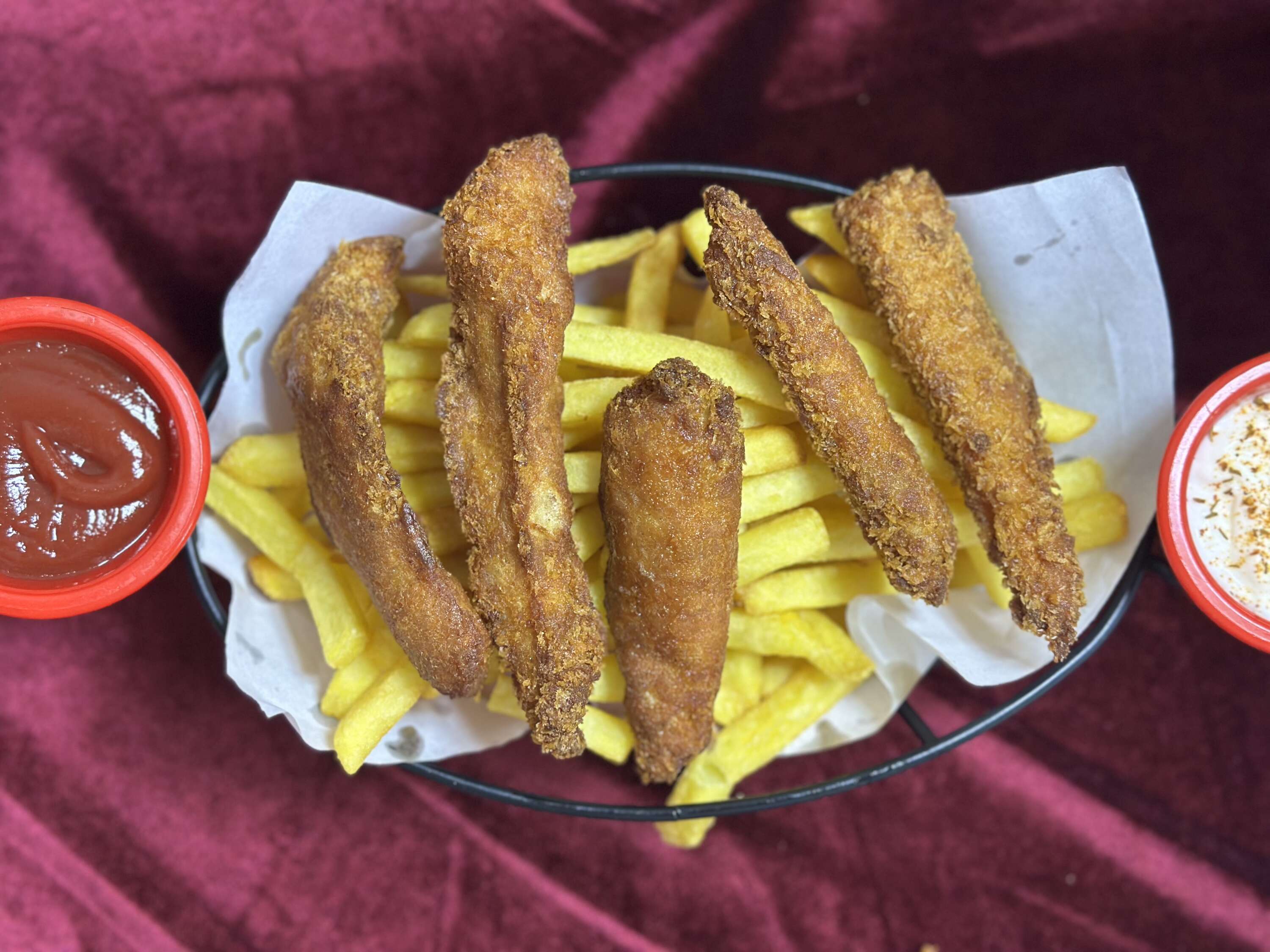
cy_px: 476
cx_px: 635
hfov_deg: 39.7
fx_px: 1761
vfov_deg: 30.3
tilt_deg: -83.5
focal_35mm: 48
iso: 250
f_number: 1.78
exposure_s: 1/50
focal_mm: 6.86
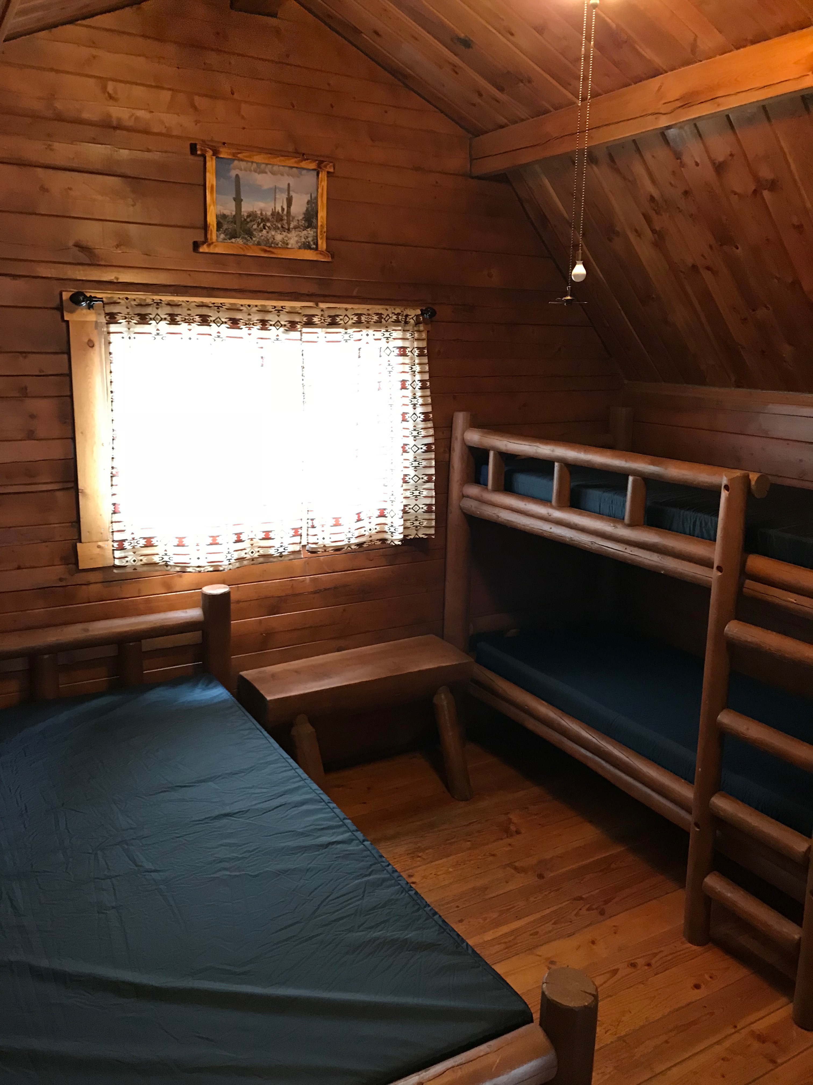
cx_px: 406
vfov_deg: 63.4
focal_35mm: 28
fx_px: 877
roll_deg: -1.0
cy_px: 542
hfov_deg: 49.7
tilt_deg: -12.1
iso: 100
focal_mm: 3.99
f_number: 1.8
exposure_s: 1/10
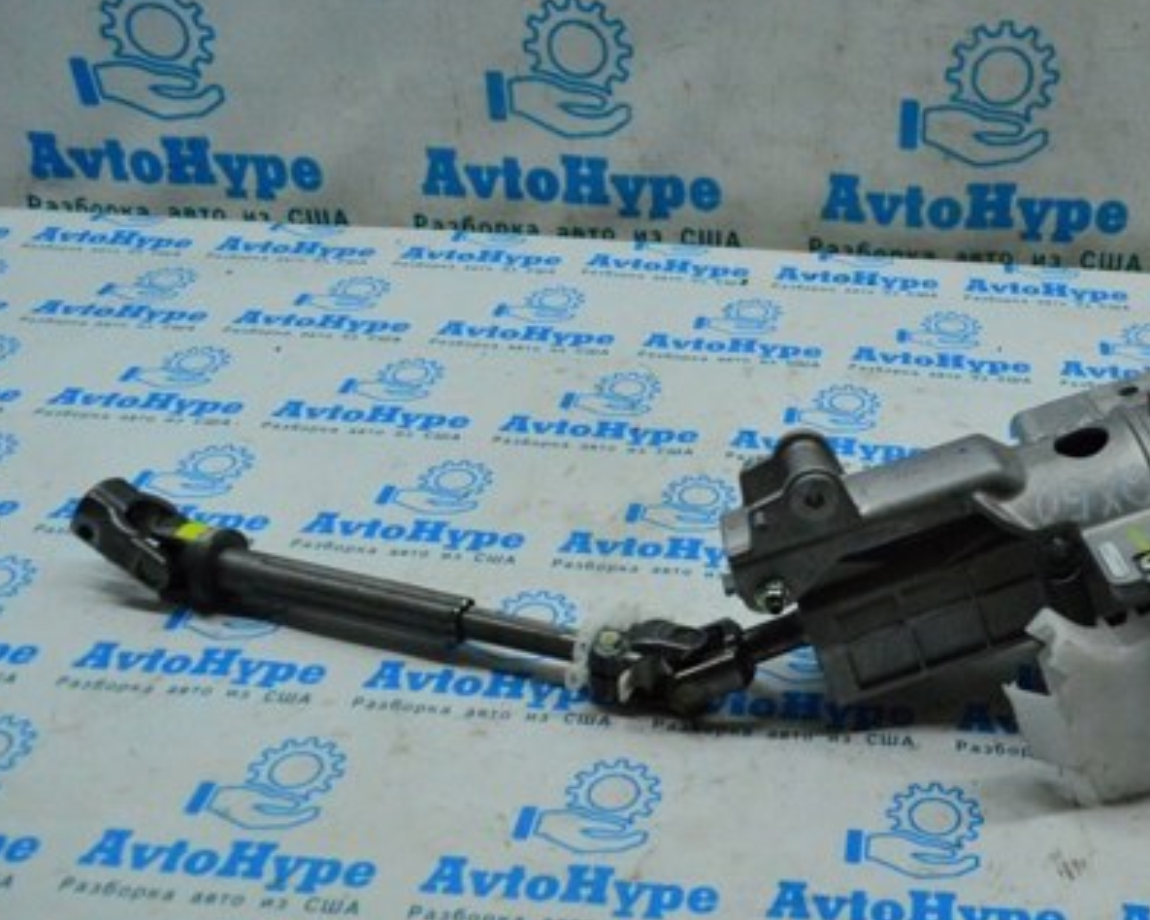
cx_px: 847
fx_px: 1395
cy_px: 470
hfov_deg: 43.5
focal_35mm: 41
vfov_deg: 36.5
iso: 6400
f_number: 6.3
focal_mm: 18
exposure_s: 1/1000
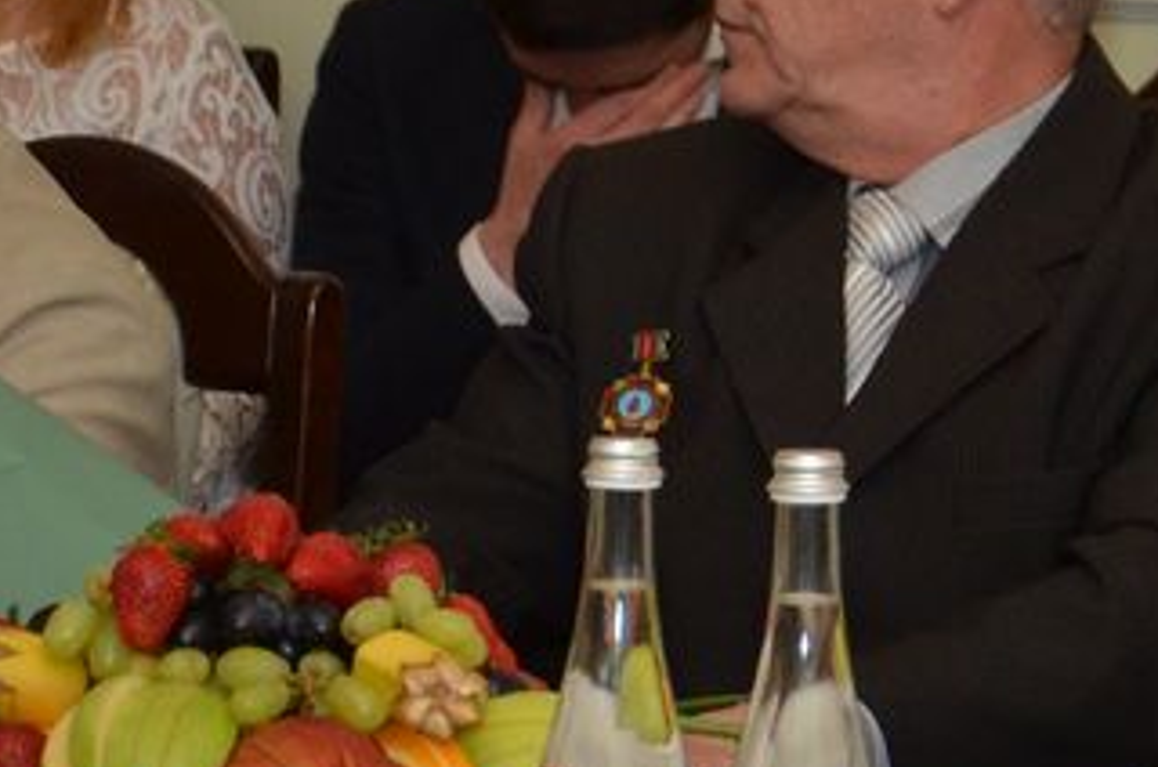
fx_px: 9476
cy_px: -49
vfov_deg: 4.6
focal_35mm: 295
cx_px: 1285
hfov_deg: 7.0
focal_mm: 45
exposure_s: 1/250
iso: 640
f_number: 5.6
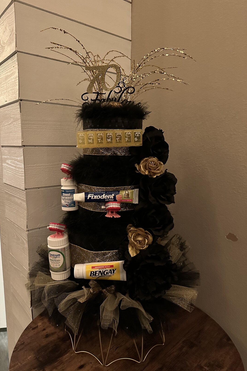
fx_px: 257
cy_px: 186
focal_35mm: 25
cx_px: 108
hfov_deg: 51.1
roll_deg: -0.6
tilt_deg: -9.8
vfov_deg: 71.5
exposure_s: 1/30
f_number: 1.78
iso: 1000
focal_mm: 6.86
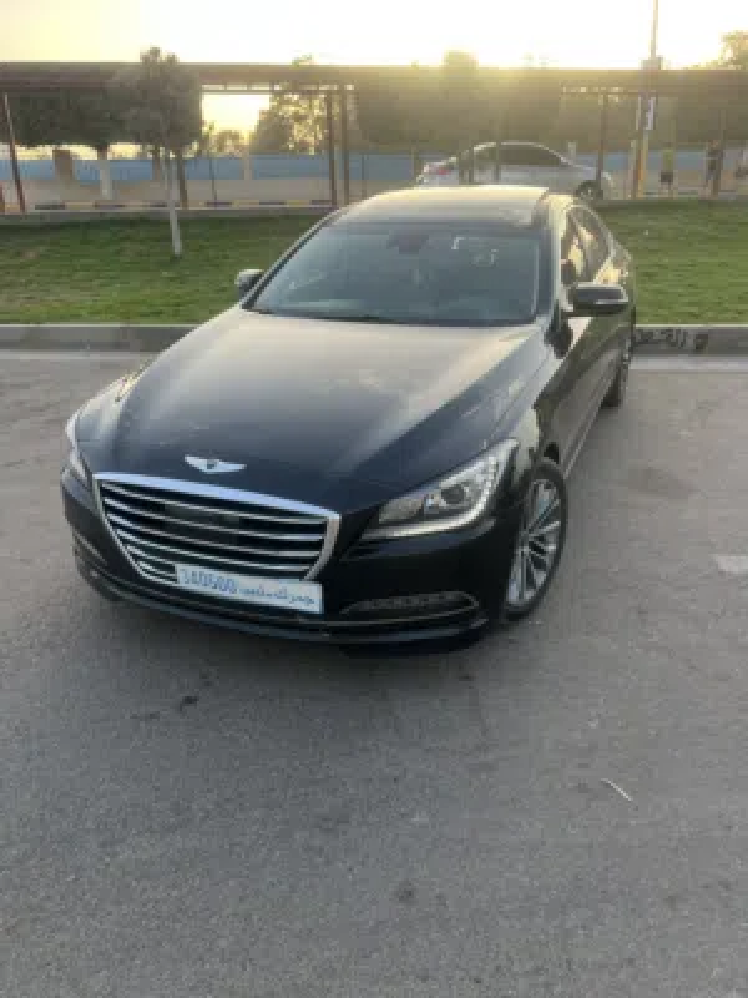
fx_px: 749
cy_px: 499
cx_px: 374
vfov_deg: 67.3
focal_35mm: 26
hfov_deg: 53.1
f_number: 1.5
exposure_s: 1/330
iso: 50
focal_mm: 5.7
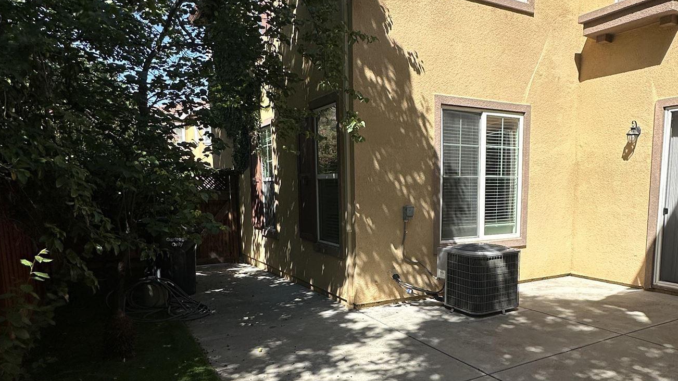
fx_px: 485
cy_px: 252
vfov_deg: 42.3
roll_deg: -0.5
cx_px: 395
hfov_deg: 69.4
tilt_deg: -8.1
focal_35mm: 27
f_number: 2.2
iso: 50
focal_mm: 2.22
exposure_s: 1/2020
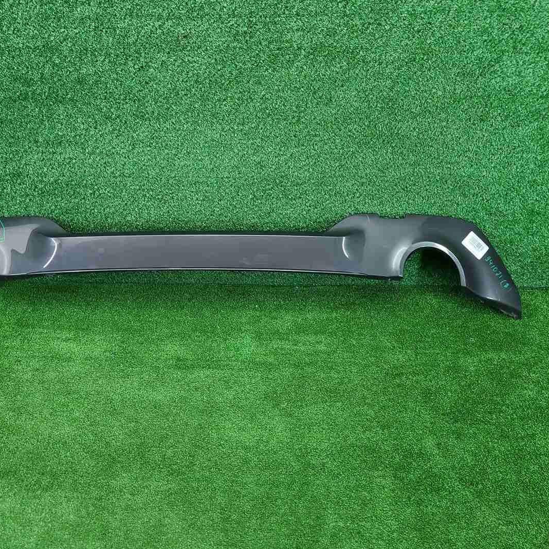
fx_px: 556
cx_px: 227
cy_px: 275
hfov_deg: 52.3
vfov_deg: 52.5
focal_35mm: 31
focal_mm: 5.4
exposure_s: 1/50
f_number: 1.8
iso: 182
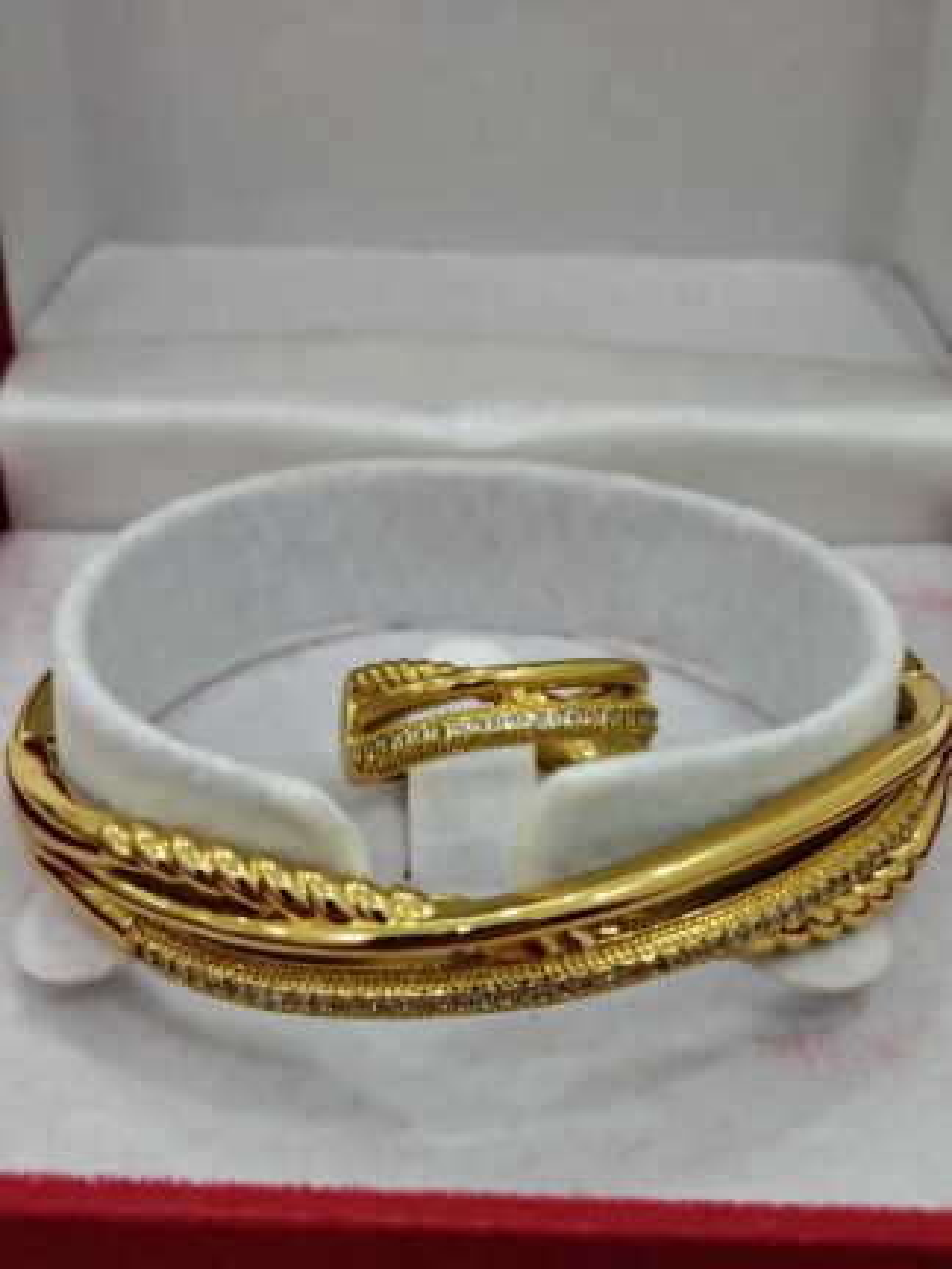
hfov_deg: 29.1
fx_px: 1833
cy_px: 634
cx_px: 476
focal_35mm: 50
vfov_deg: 38.2
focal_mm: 4.15
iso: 423
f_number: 1.8
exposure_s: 1/25
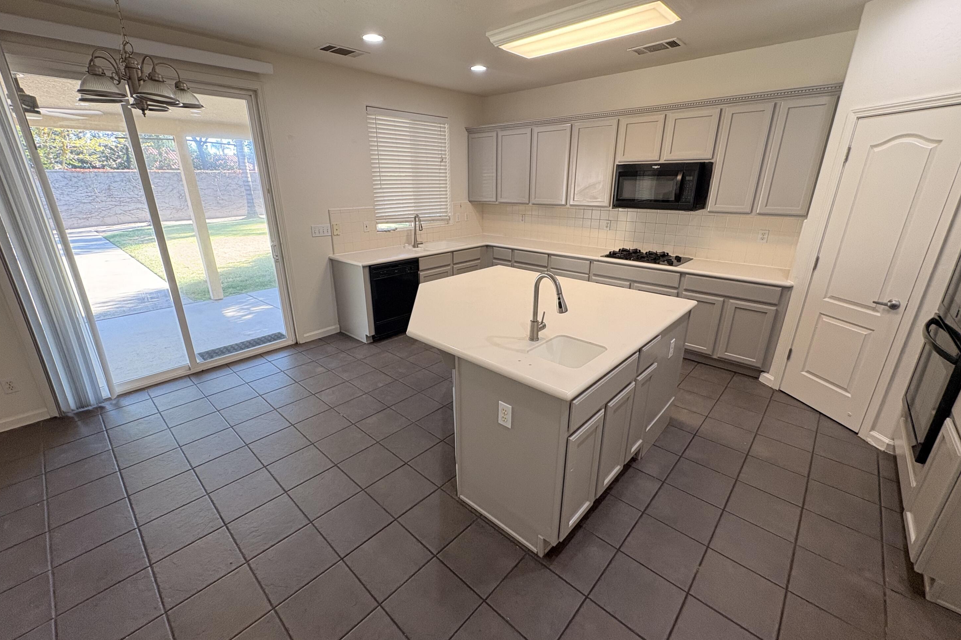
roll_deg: +0.6
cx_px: 475
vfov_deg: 77.3
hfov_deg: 100.4
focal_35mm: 15
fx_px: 400
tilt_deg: -17.9
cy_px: 318
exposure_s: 1/120
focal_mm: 2.22
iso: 160
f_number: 2.2
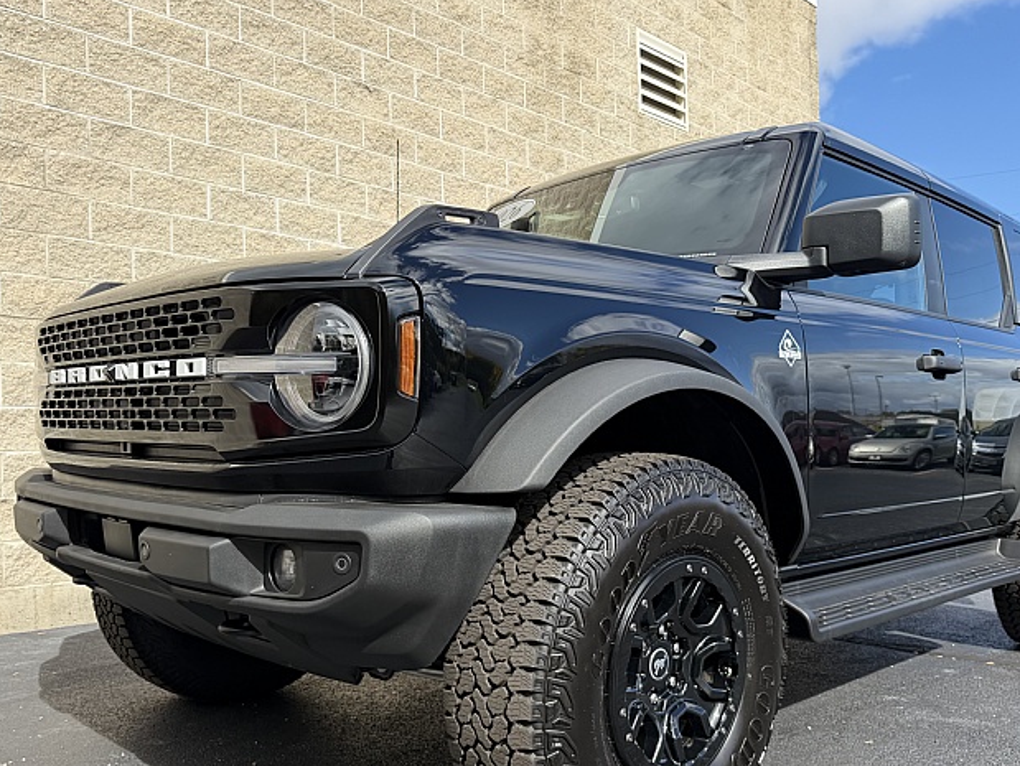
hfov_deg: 58.3
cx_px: 519
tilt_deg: +0.5
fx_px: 914
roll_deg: +1.4
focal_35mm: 31
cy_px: 455
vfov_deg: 45.3
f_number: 1.78
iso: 80
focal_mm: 6.76
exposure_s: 1/2907
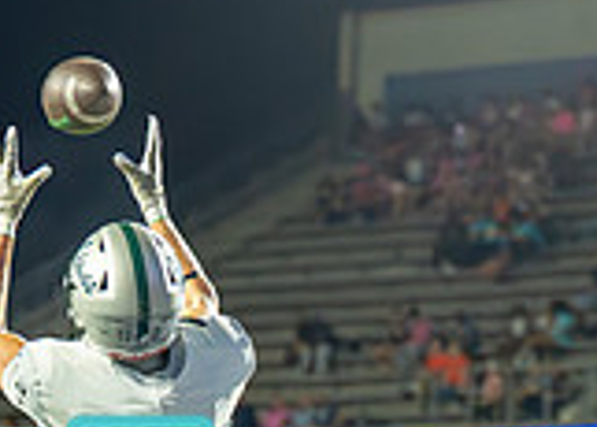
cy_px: 599
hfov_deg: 5.1
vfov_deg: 3.6
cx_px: 239
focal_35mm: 396
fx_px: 6714
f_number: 2.8
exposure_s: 1/1600
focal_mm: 85
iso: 4000
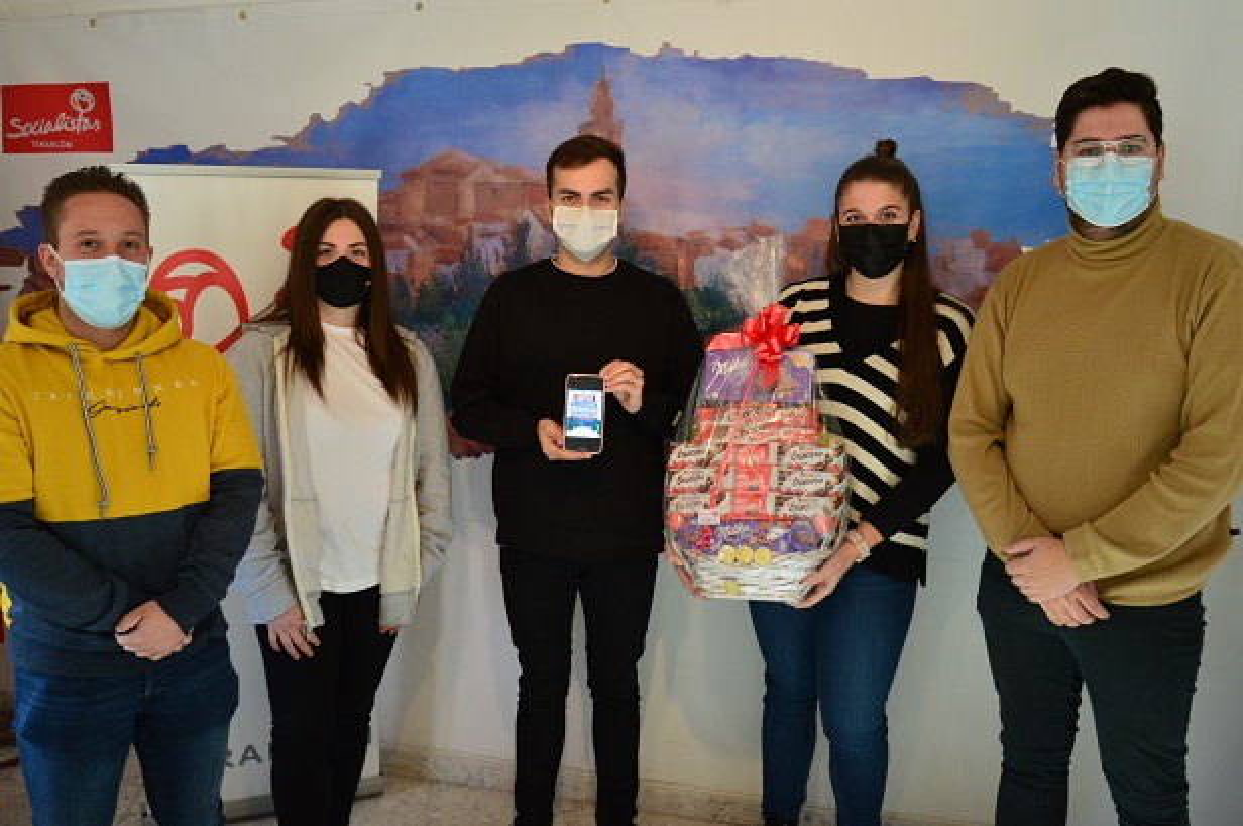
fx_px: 1138
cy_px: 413
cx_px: 622
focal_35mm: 33
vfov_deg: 39.9
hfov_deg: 57.3
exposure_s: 1/60
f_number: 8
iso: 800
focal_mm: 22
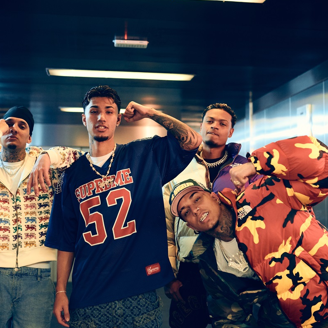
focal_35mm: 45
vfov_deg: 37.6
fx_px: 482
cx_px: 154
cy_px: 163
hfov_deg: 37.5
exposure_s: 1/320
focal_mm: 35
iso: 2000
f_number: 2.2
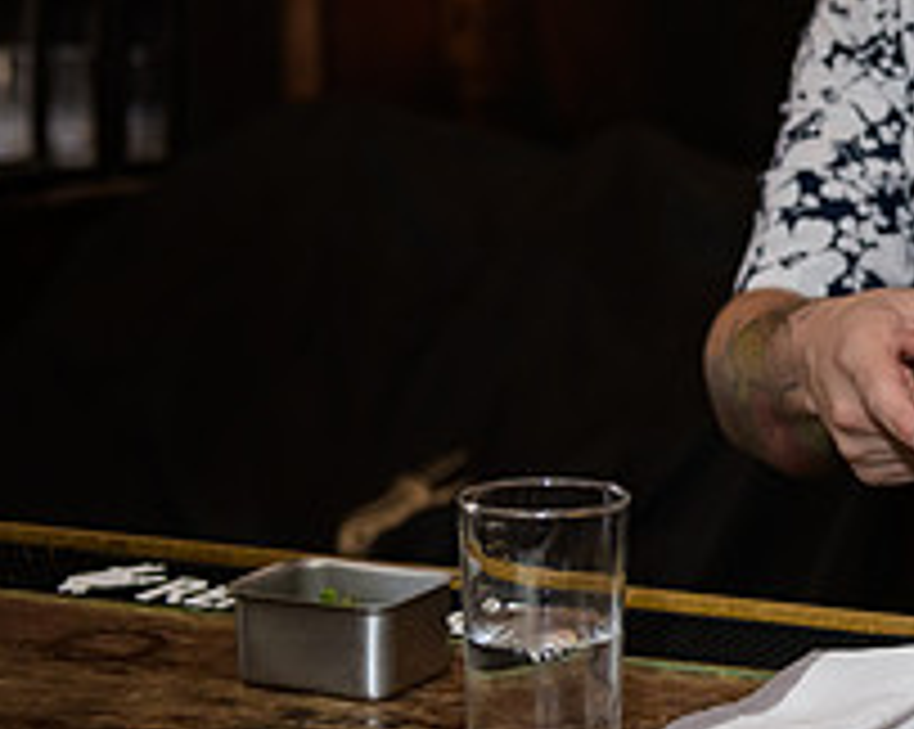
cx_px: 1108
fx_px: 2757
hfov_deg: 17.9
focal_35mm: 102
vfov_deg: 15.0
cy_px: 254
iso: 1000
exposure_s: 1/125
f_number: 3.2
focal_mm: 38
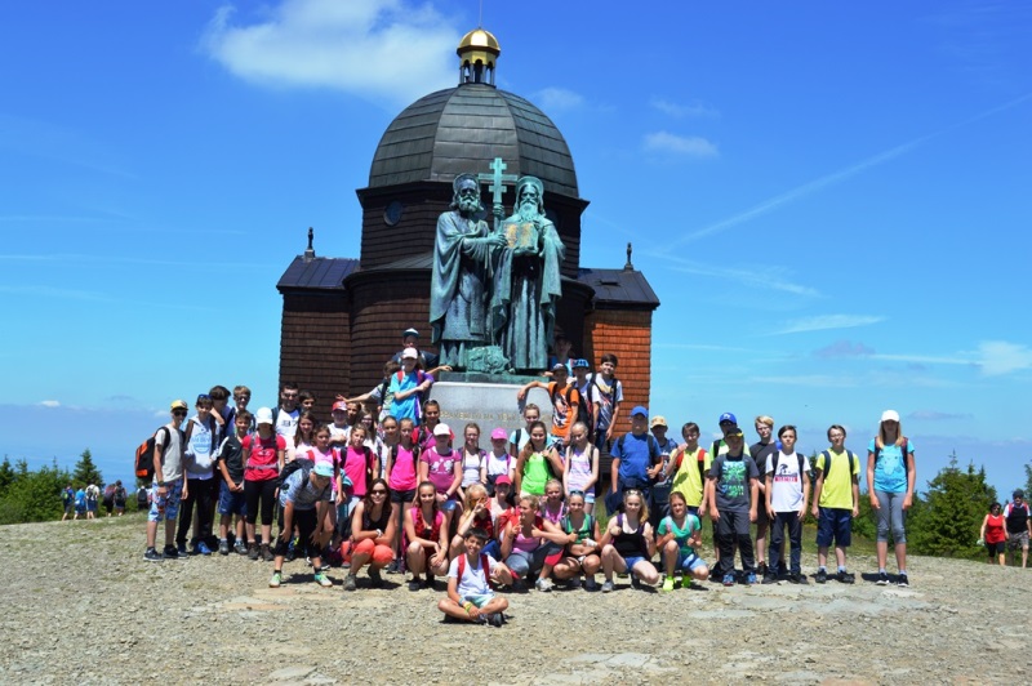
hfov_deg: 43.6
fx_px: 1289
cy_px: 343
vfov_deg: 29.8
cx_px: 516
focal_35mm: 45
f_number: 8
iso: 100
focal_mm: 30
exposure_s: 1/250
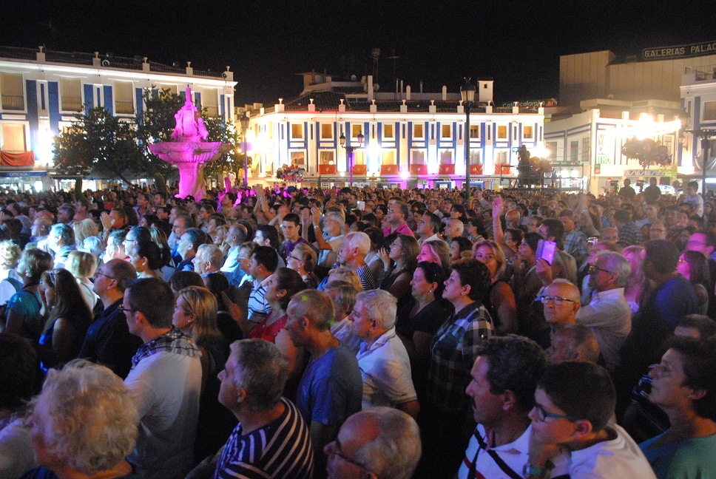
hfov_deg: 67.3
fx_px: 538
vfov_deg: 48.0
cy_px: 240
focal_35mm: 27
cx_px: 358
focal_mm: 18
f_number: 3.5
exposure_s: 1/13
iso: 1600
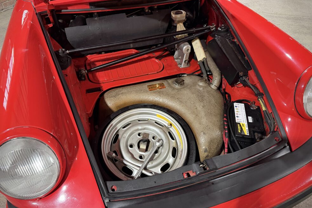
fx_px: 225
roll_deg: +0.4
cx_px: 152
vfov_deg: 49.5
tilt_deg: -38.8
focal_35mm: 26
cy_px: 99
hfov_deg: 69.4
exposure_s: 1/33
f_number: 1.78
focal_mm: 6.76
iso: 640
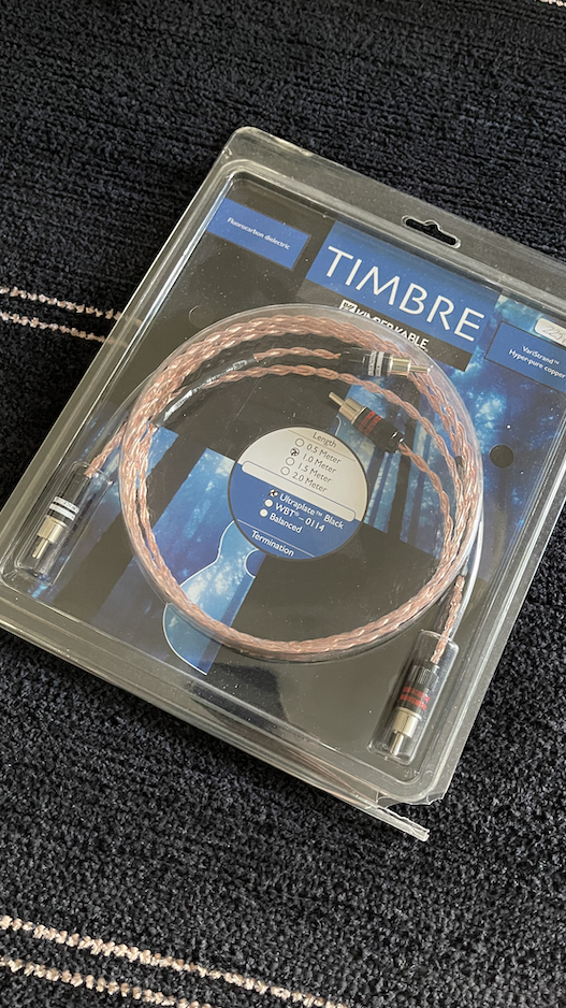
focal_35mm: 29
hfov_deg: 40.1
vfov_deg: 66.1
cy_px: 501
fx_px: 774
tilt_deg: -74.6
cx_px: 295
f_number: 1.6
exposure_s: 1/39
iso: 640
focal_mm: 5.1
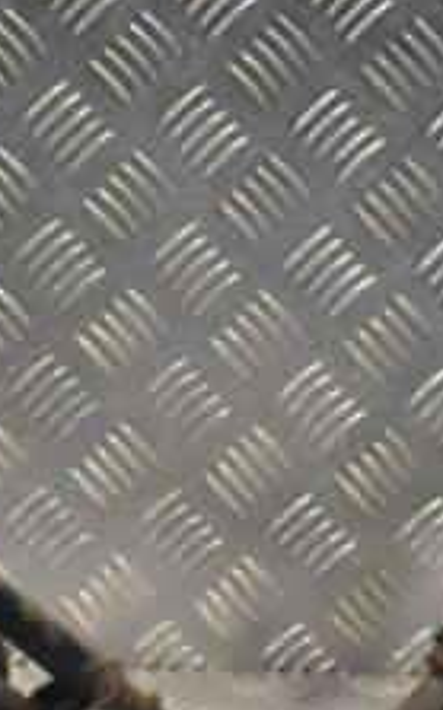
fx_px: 4381
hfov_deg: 5.8
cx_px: -10
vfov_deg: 9.2
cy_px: 595
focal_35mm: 226
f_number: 9
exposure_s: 1/320
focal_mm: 55
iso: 3200
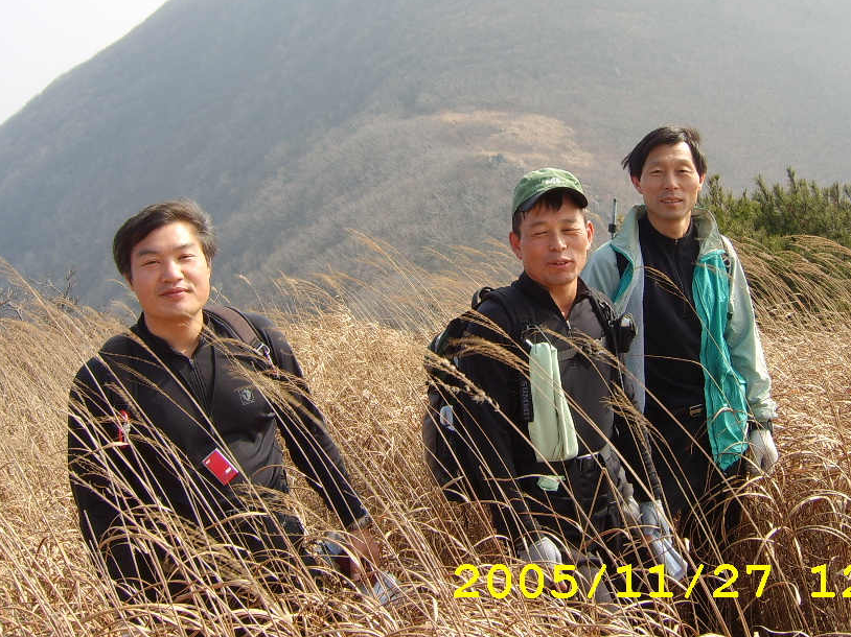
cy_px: 245
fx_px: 958
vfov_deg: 36.6
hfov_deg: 47.8
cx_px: 482
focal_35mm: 39
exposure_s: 1/114
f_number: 5.6
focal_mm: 8.13
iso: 50
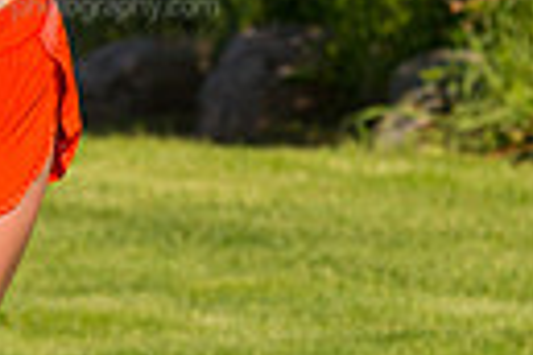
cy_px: -126
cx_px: 95
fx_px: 7965
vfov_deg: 2.6
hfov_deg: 3.8
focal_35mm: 538
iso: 400
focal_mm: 120
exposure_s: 1/2000
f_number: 5.6
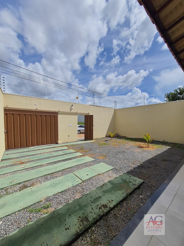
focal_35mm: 13
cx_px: 92
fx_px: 92
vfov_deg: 106.2
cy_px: 123
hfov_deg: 89.9
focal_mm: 1.74
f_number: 2.2
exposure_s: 1/2408
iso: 50
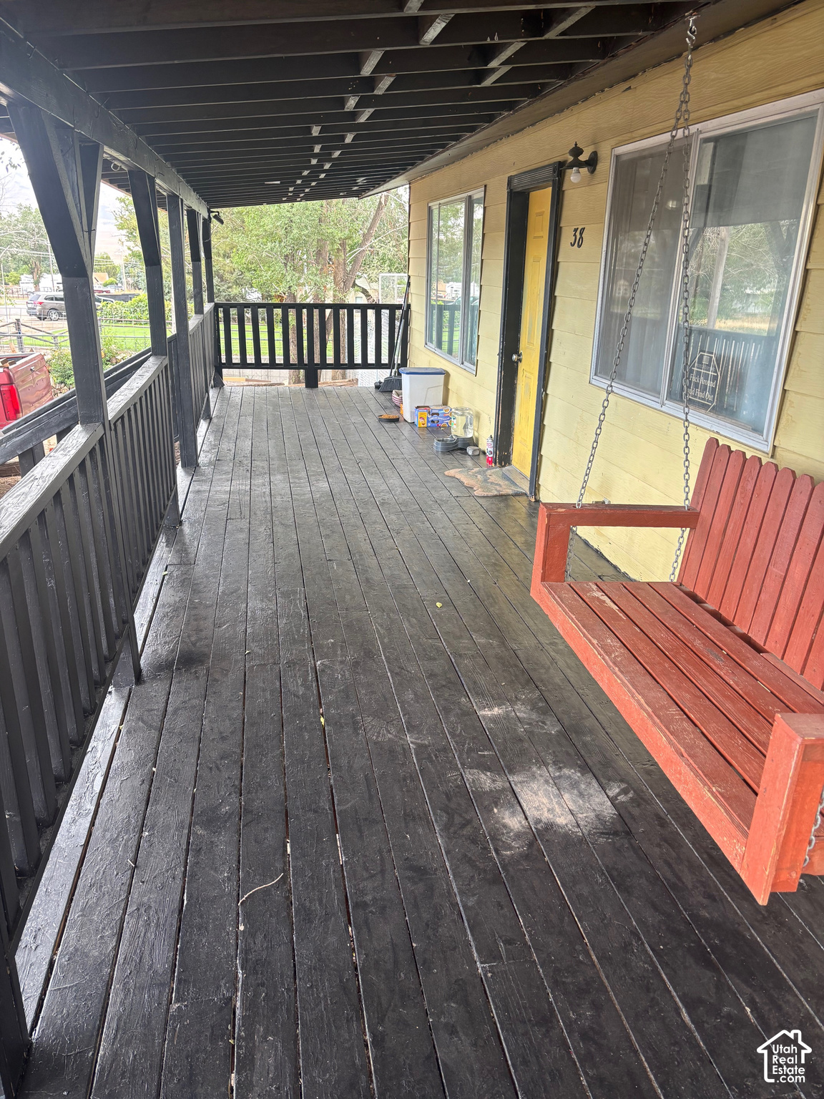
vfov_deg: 67.3
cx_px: 412
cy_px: 550
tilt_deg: -19.4
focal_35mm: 26
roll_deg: -1.2
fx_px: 825
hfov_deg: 53.1
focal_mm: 5.96
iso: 80
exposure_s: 1/121
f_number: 1.6
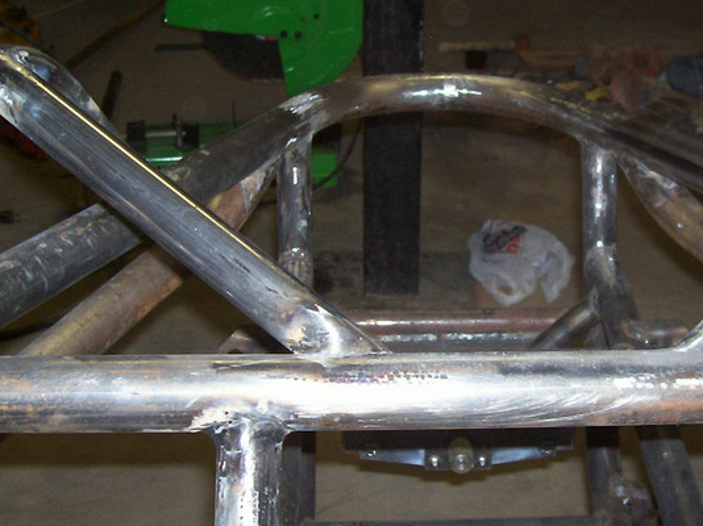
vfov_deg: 21.6
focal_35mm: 68
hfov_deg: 28.3
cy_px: 277
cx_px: 497
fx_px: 1380
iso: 80
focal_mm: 5.6
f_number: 2.7
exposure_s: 1/64
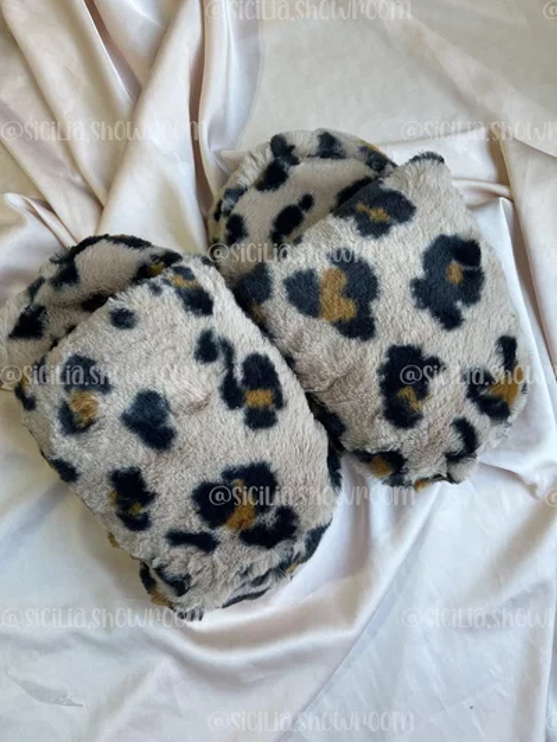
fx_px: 558
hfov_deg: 53.1
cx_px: 278
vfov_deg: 67.3
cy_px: 371
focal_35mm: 26
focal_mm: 5.1
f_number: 1.6
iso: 100
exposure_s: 1/100
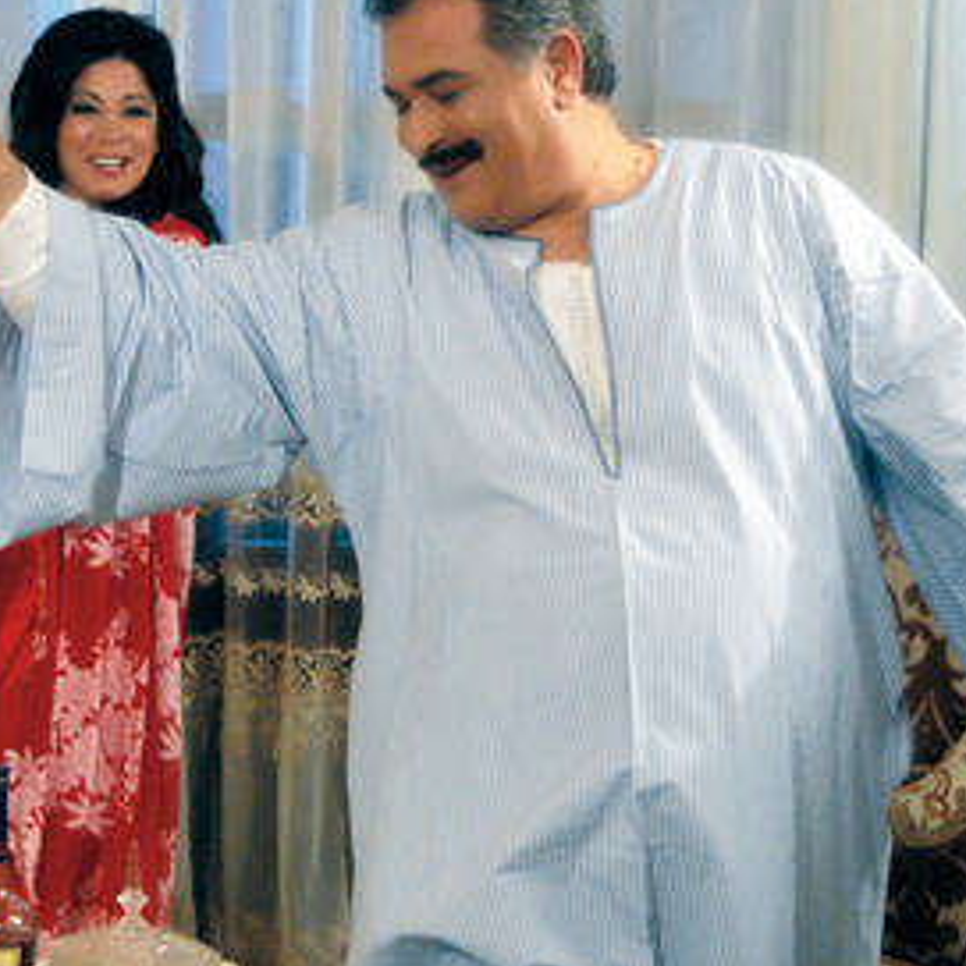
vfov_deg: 15.3
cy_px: 313
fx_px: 3599
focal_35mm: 114
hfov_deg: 15.1
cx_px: 82
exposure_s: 1/100
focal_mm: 38
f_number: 4
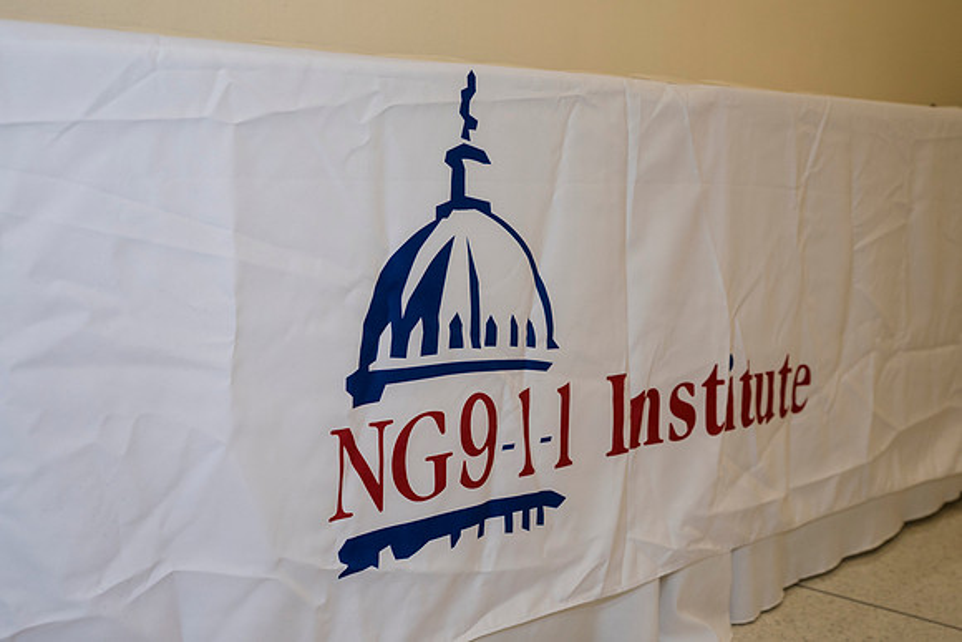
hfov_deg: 42.7
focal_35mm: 46
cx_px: 481
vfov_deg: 29.3
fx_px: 1229
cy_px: 321
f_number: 4.5
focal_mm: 46
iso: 900
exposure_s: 1/125
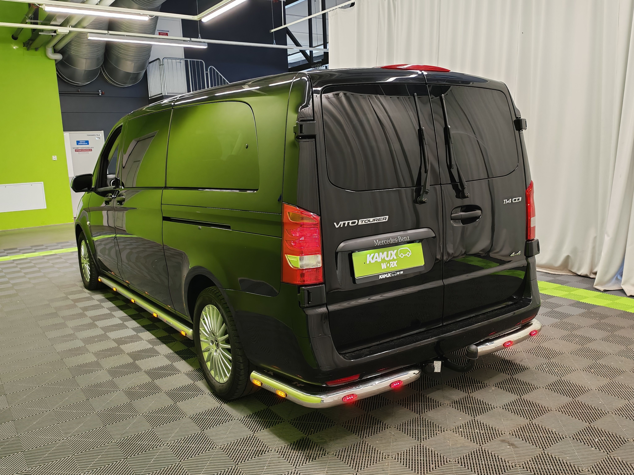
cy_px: 238
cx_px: 317
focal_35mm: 30
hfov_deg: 60.0
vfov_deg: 46.8
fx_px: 549
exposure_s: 1/100
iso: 640
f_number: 1.9
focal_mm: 6.12
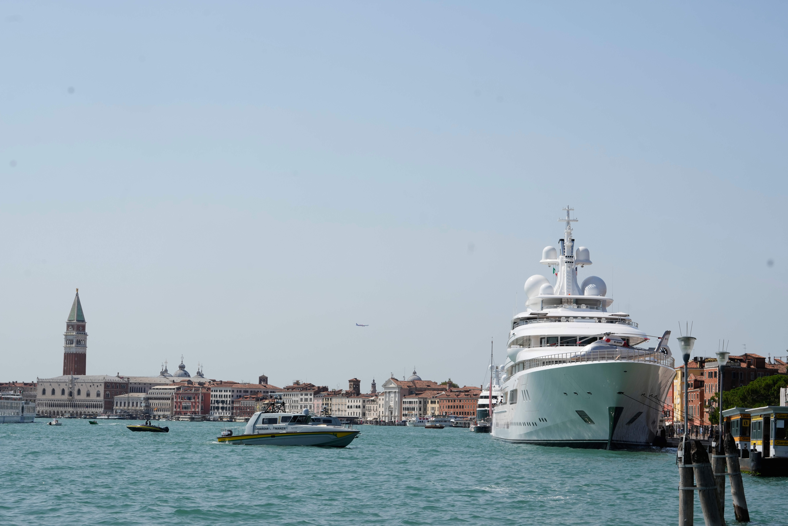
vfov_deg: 17.1
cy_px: 263
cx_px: 394
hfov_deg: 25.4
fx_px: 1751
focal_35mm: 80
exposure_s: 1/640
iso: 320
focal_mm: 80
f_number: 11
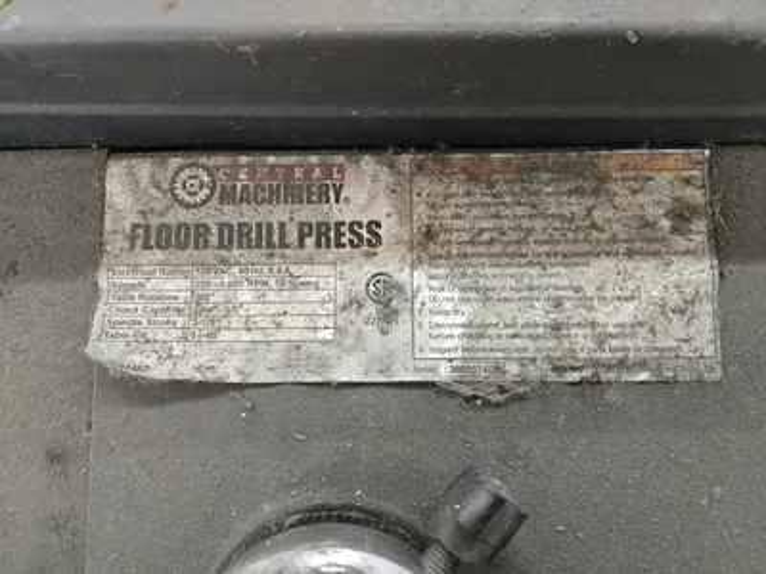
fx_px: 509
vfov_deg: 58.9
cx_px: 383
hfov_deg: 73.9
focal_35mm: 23
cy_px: 287
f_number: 1.8
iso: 800
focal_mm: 5.4
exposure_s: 1/120
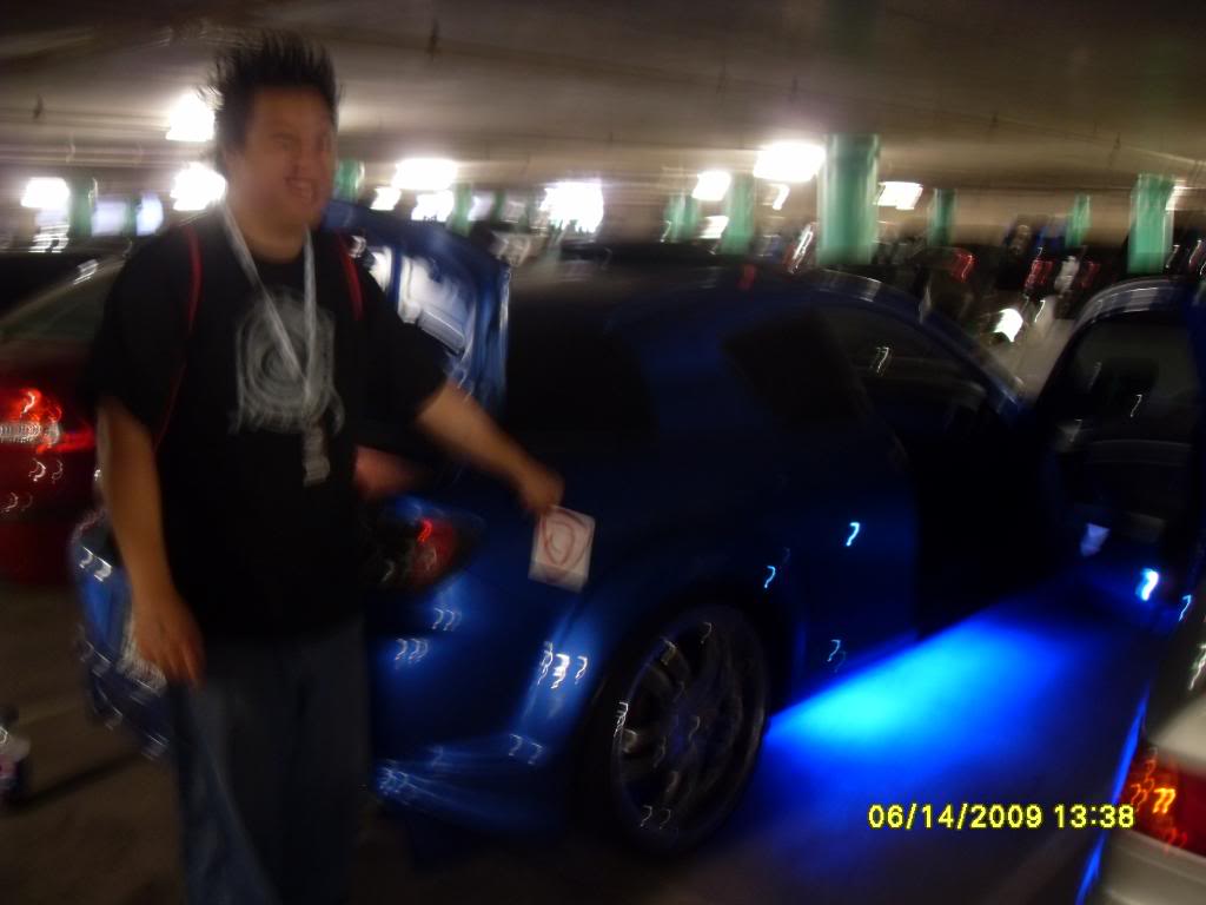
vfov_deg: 41.8
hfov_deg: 54.0
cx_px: 603
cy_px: 452
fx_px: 1185
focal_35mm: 34
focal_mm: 6.3
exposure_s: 1
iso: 200
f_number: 2.8
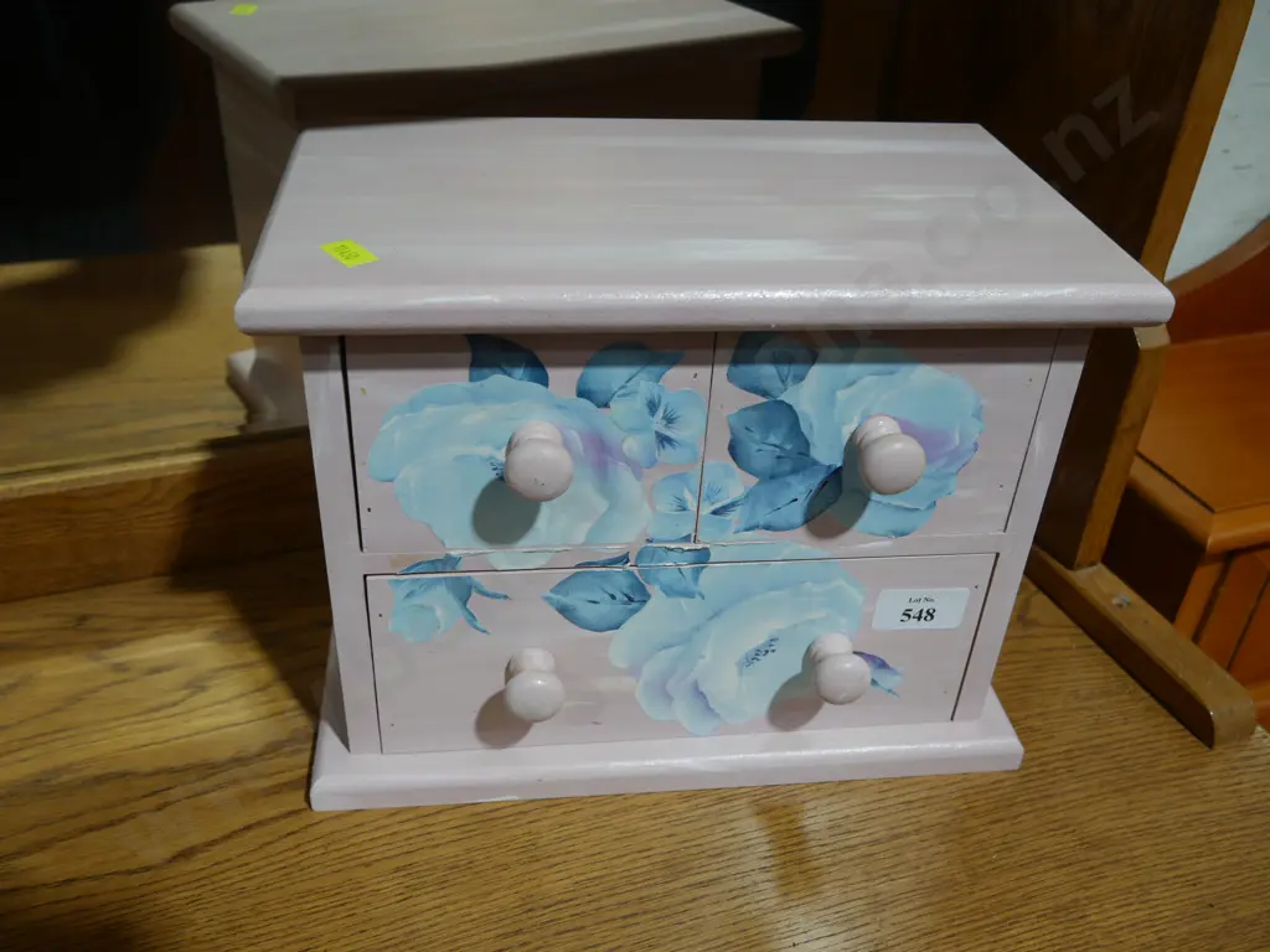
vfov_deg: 44.2
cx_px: 635
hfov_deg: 56.8
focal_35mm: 32
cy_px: 476
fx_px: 1174
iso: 200
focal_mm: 16
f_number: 4
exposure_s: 1/60
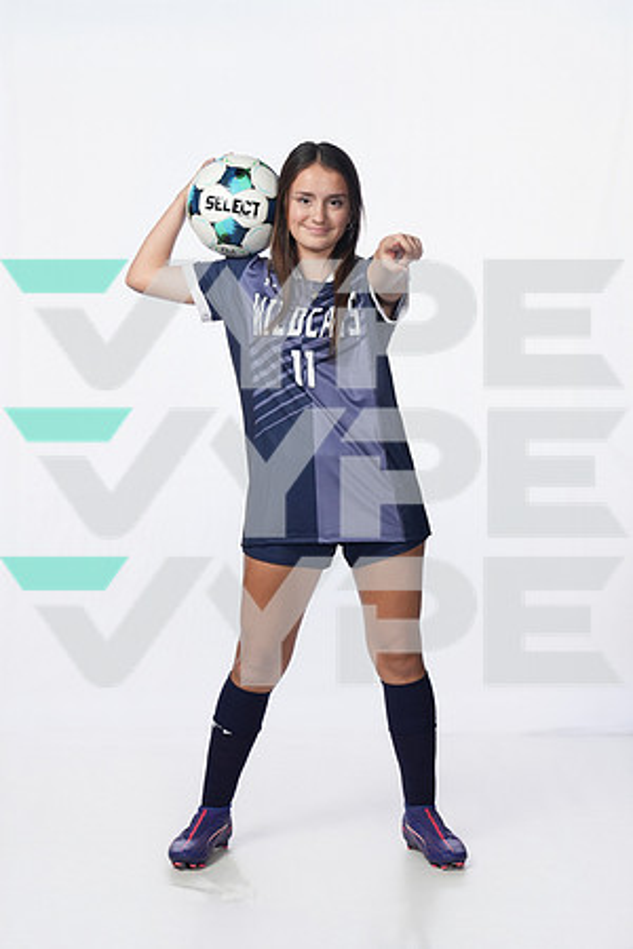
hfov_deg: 20.6
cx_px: 316
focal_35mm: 66
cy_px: 474
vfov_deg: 30.5
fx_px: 1741
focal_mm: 66
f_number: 8
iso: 800
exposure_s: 1/250
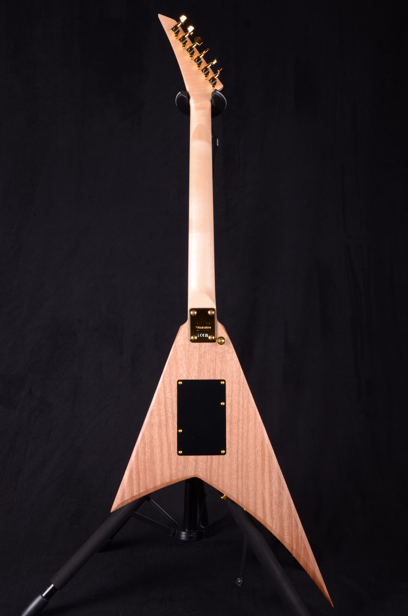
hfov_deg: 36.7
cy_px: 308
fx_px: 615
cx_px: 204
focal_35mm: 36
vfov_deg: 53.2
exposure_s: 1/200
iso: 200
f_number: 13
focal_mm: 24
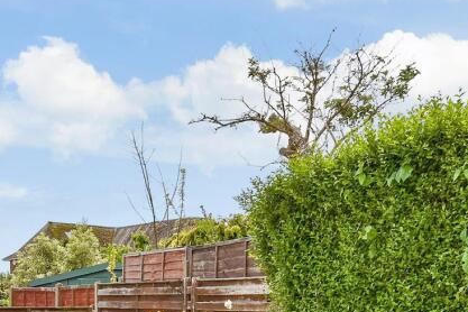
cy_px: 334
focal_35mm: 54
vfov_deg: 23.7
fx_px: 702
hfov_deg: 35.9
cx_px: 108
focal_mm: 15
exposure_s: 1/500
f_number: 8
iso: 200
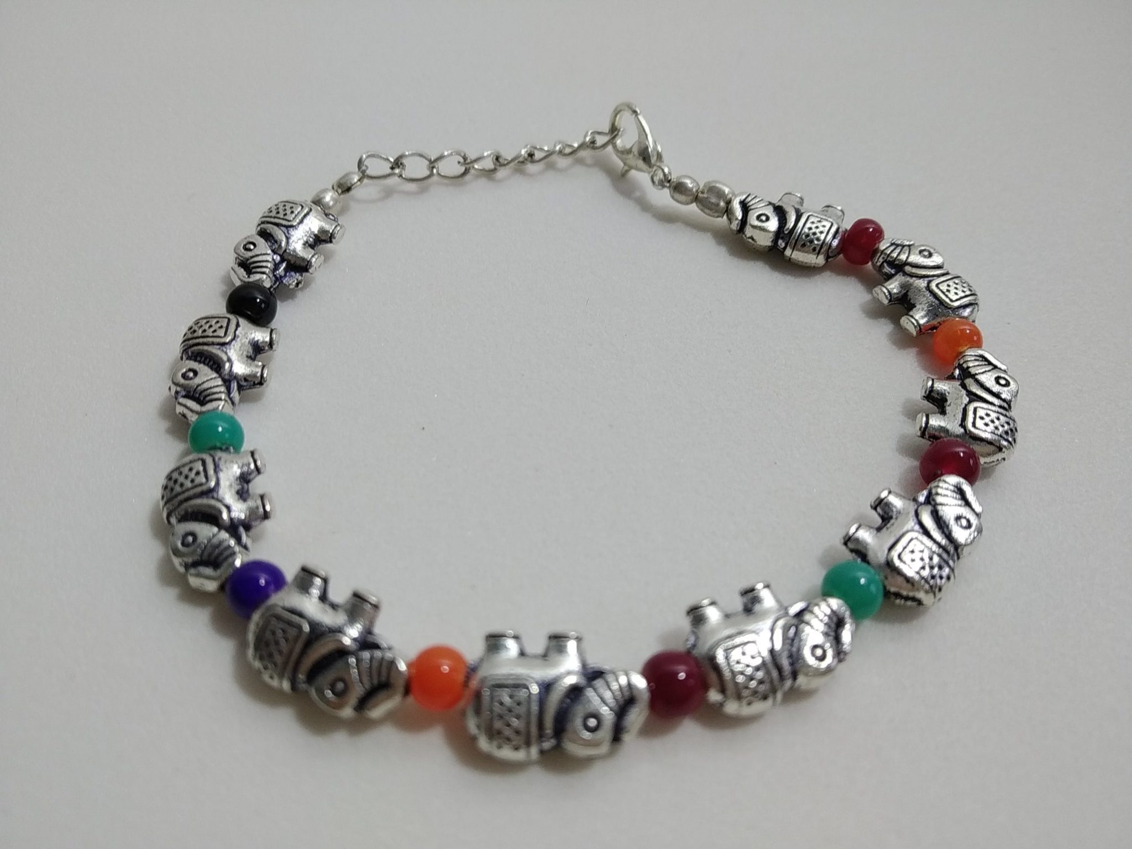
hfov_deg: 67.3
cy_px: 424
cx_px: 566
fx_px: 850
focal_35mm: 26
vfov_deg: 53.1
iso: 100
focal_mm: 3.82
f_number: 2.2
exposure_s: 1/33
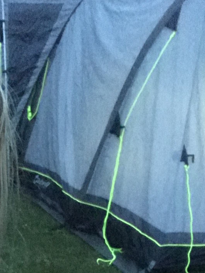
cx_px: 51
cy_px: 252
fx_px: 552
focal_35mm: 70
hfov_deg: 20.9
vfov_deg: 26.7
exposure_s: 1/17
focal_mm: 2.87
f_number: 2.2
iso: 2000
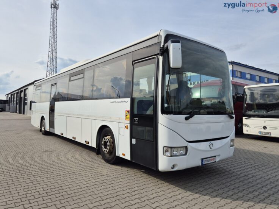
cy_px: 101
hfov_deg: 69.4
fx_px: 201
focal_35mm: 25
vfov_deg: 54.9
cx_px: 140
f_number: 1.8
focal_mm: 5.4
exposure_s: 1/2000
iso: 25
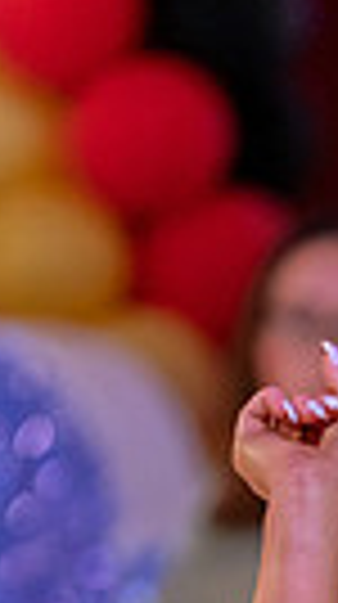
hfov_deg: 2.3
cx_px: 568
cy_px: 882
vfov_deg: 4.1
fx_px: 8429
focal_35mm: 527
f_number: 2.8
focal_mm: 150
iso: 3200
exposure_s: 1/800
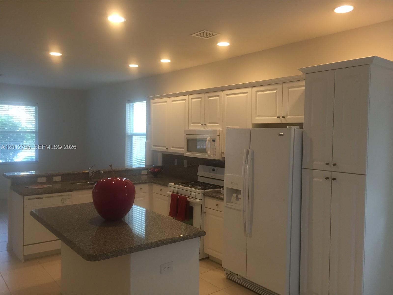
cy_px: 148
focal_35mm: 29
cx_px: 196
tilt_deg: -2.2
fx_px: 329
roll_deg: -1.2
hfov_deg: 61.7
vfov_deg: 48.2
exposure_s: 1/30
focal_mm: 4.15
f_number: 2.2
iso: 80
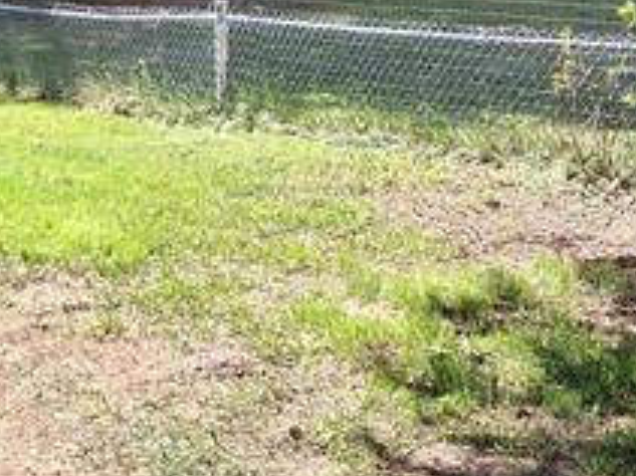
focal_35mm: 85
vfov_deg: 17.3
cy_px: 199
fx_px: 1561
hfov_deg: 22.0
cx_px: -24
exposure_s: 1/468
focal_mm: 2.91
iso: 32
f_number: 1.9
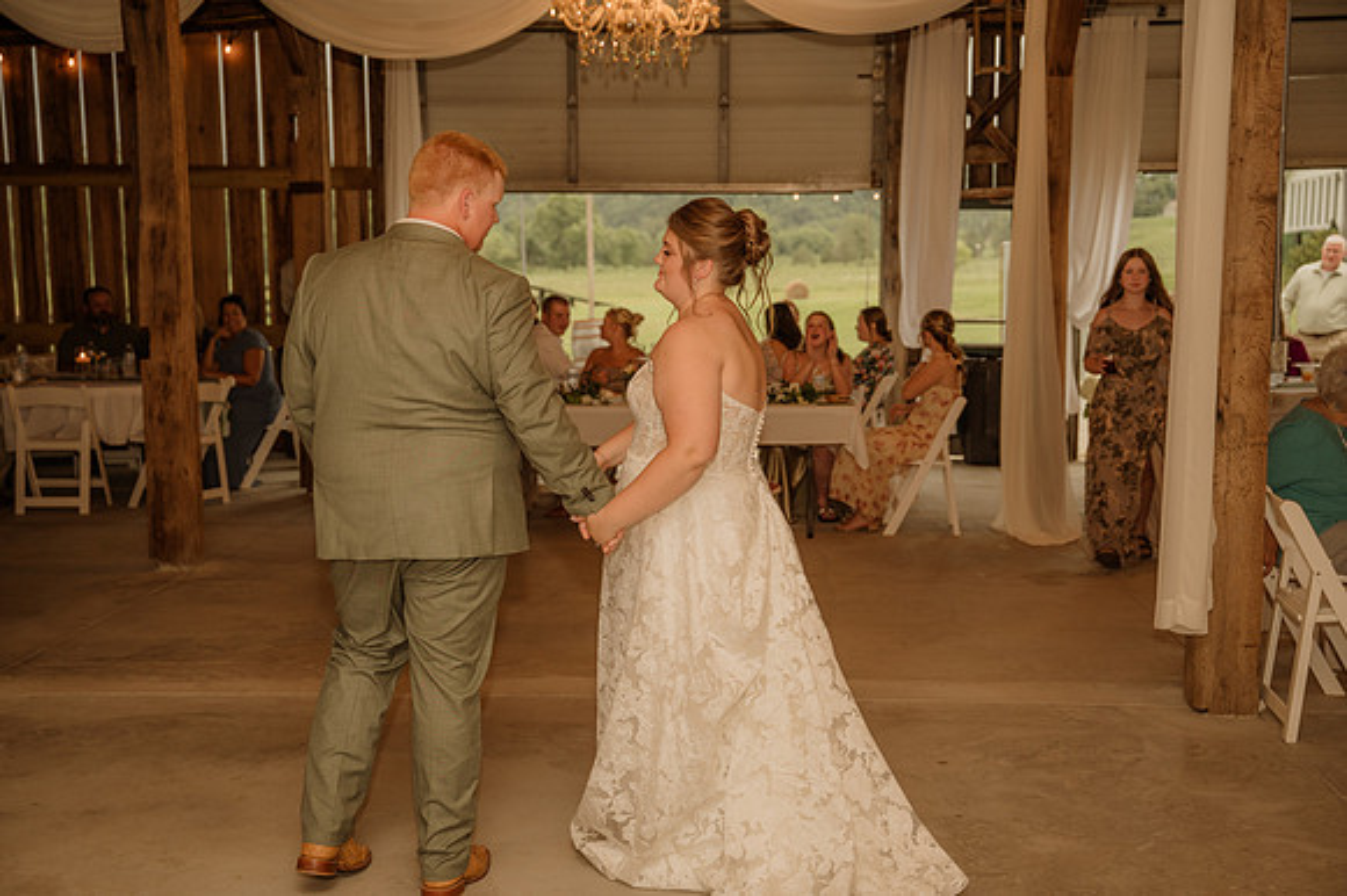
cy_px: 448
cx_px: 674
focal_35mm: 47
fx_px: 1759
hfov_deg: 41.9
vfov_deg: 28.6
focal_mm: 46
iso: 500
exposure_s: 1/200
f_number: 3.5
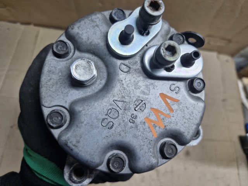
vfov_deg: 58.9
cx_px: 124
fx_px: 165
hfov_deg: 73.9
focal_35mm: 23
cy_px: 93
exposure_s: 1/100
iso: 50
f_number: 1.8
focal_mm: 5.54
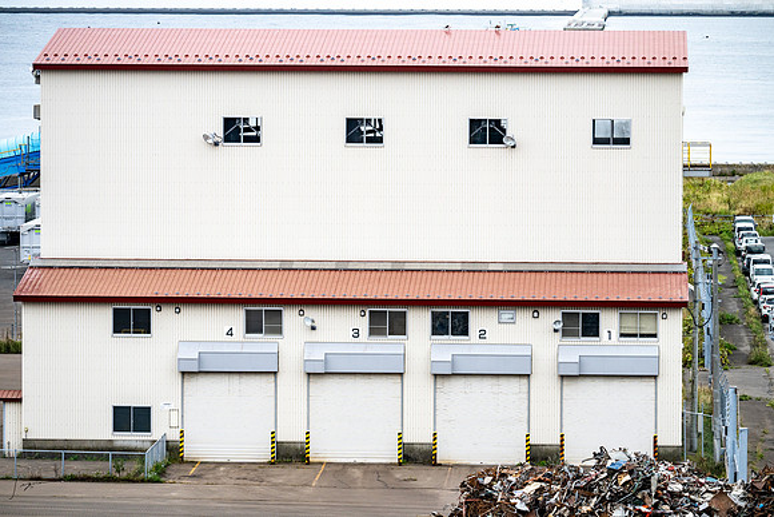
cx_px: 387
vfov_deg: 7.2
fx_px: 4086
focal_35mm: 190
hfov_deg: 10.8
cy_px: 258
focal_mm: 190
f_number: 5
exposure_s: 1/500
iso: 400
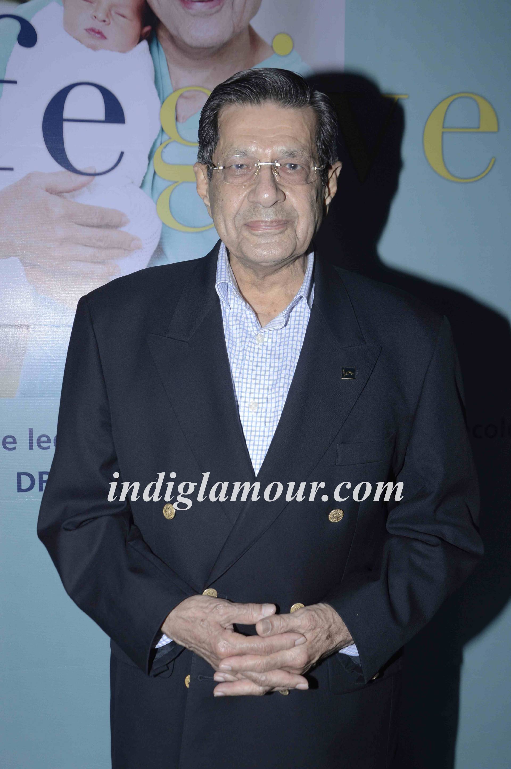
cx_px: 256
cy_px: 384
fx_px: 1088
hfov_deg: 26.4
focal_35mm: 51
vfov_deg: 38.9
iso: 400
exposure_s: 1/160
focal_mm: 34
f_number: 8
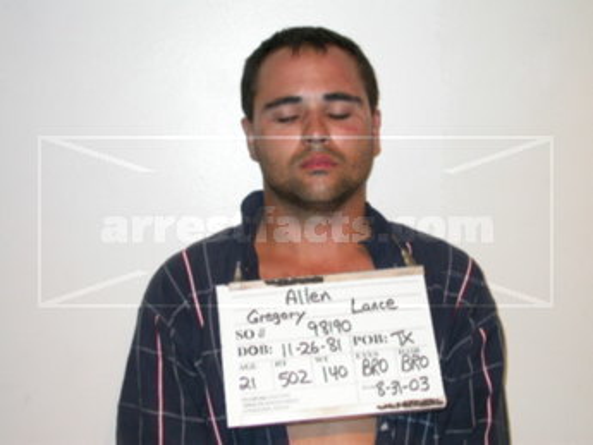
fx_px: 1131
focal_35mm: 66
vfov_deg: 22.3
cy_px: 222
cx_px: 296
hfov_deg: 29.4
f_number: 3.2
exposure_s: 1/60.3
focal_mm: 13.8
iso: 100
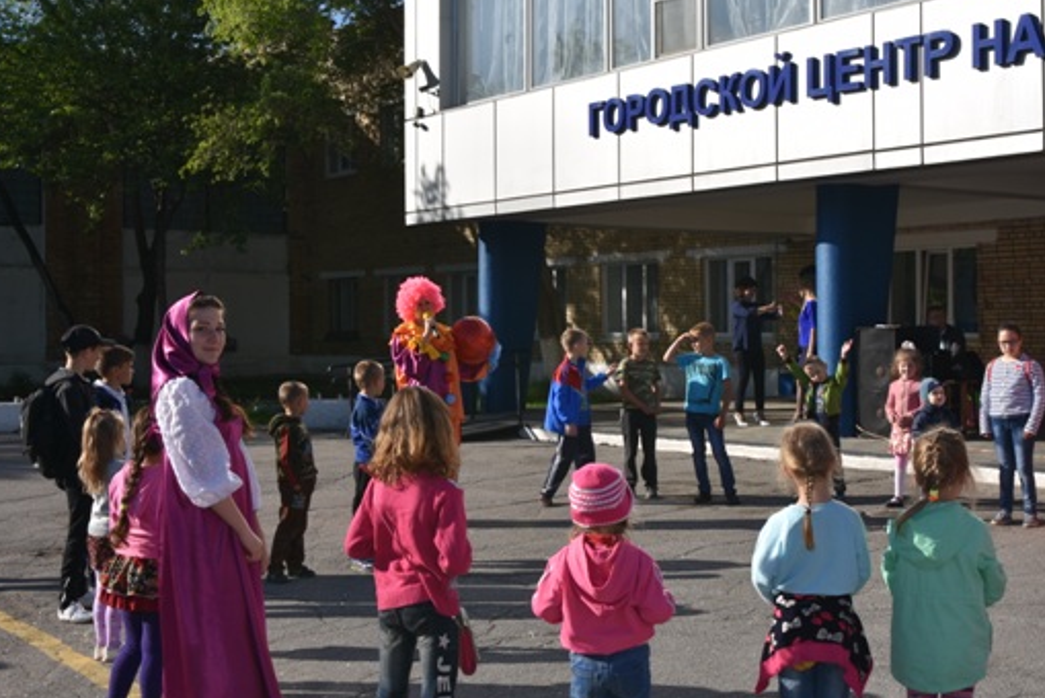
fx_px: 1423
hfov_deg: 40.2
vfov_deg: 27.5
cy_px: 307
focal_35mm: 49
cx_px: 597
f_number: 9
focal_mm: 26
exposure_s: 1/250
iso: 100
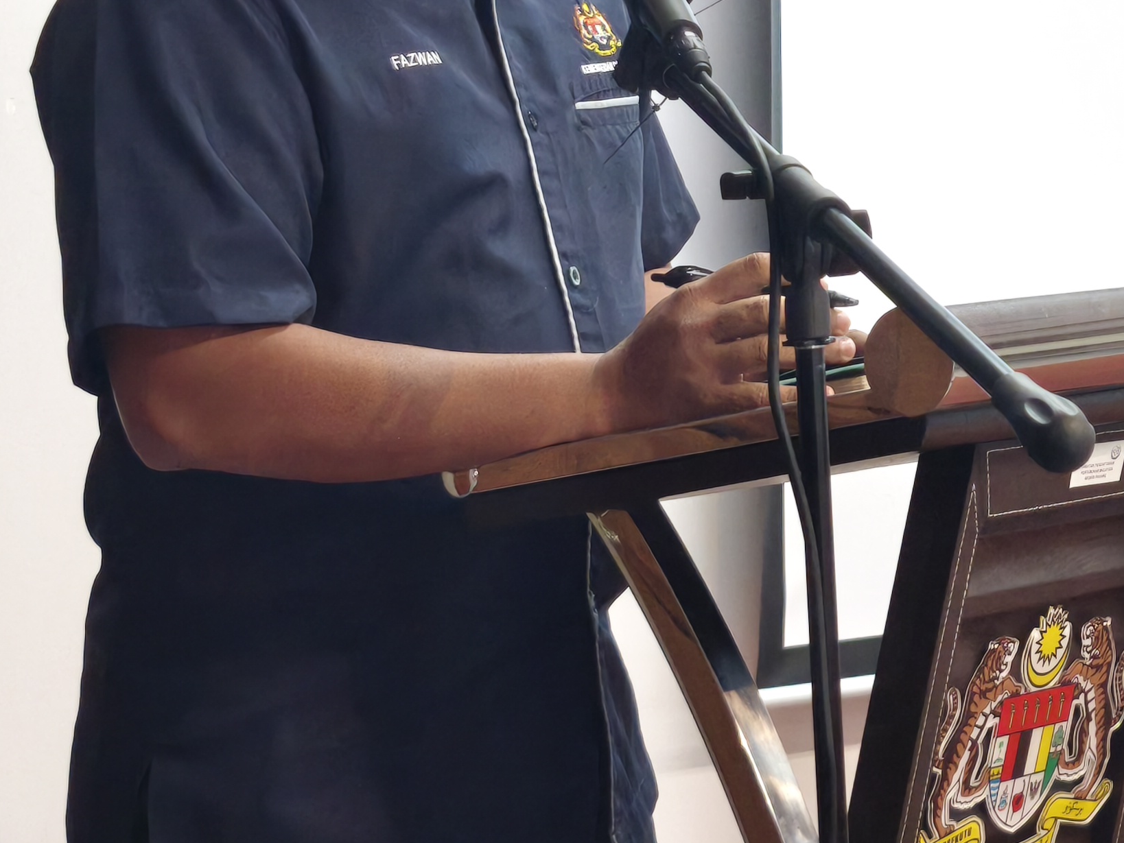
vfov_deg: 12.7
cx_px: 1244
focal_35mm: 115
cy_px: -12
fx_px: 3735
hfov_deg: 16.6
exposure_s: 1/100
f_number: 1.6
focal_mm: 6.57
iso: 320
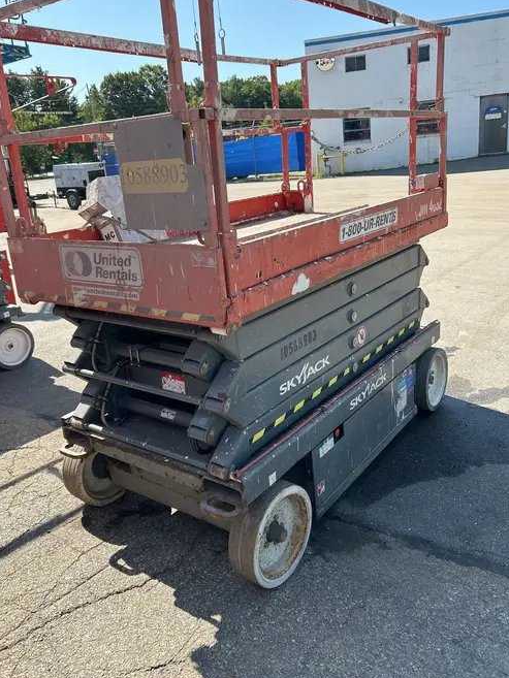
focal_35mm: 29
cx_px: 250
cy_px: 309
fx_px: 568
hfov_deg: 48.2
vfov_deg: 61.5
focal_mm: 5.7
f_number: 1.5
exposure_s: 1/1972
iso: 50
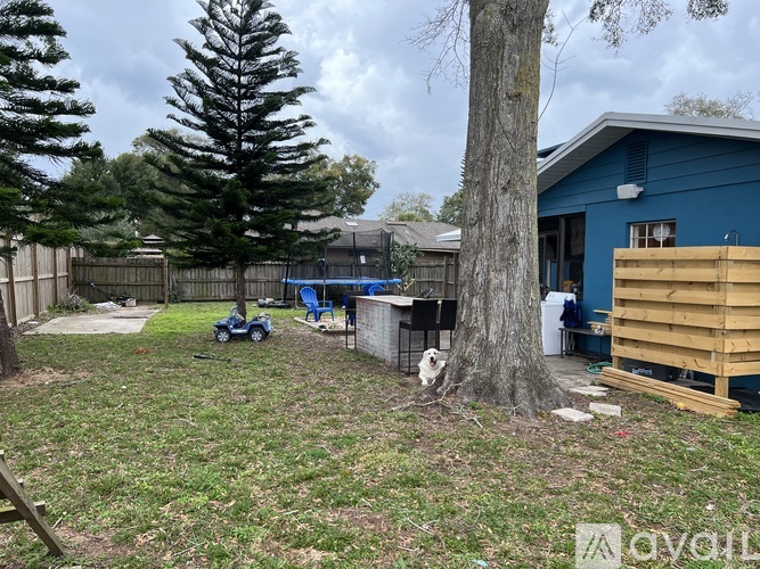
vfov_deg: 53.0
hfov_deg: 67.3
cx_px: 380
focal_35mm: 26
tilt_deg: -3.1
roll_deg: -0.5
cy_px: 284
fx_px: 571
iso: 80
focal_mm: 5.7
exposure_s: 1/121
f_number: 1.5
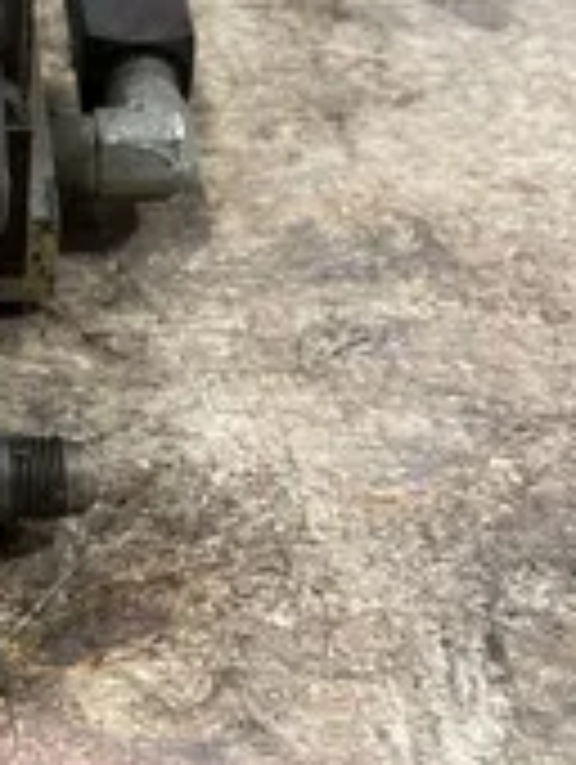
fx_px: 1350
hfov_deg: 22.6
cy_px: -72
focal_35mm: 61
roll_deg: -1.5
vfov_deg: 28.7
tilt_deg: -32.7
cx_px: -76
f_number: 1.6
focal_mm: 4.2
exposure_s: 1/40
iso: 400
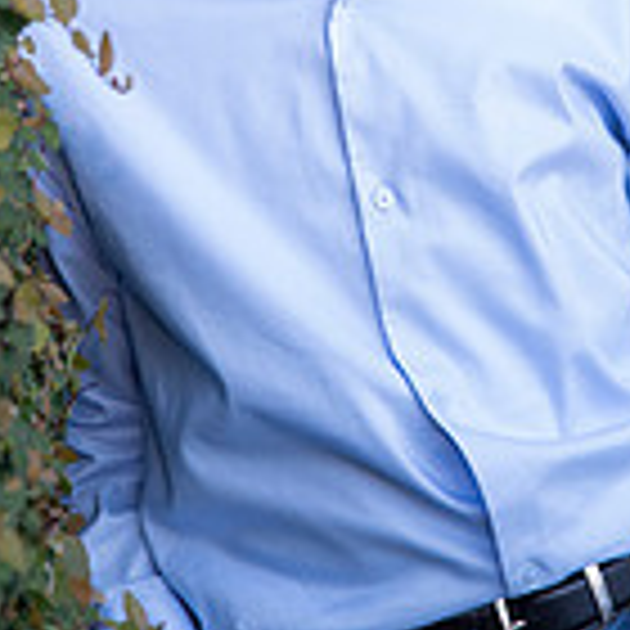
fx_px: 5889
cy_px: -81
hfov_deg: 6.1
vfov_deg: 6.1
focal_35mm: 286
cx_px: 360
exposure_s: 1/320
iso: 640
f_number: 4
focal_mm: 105
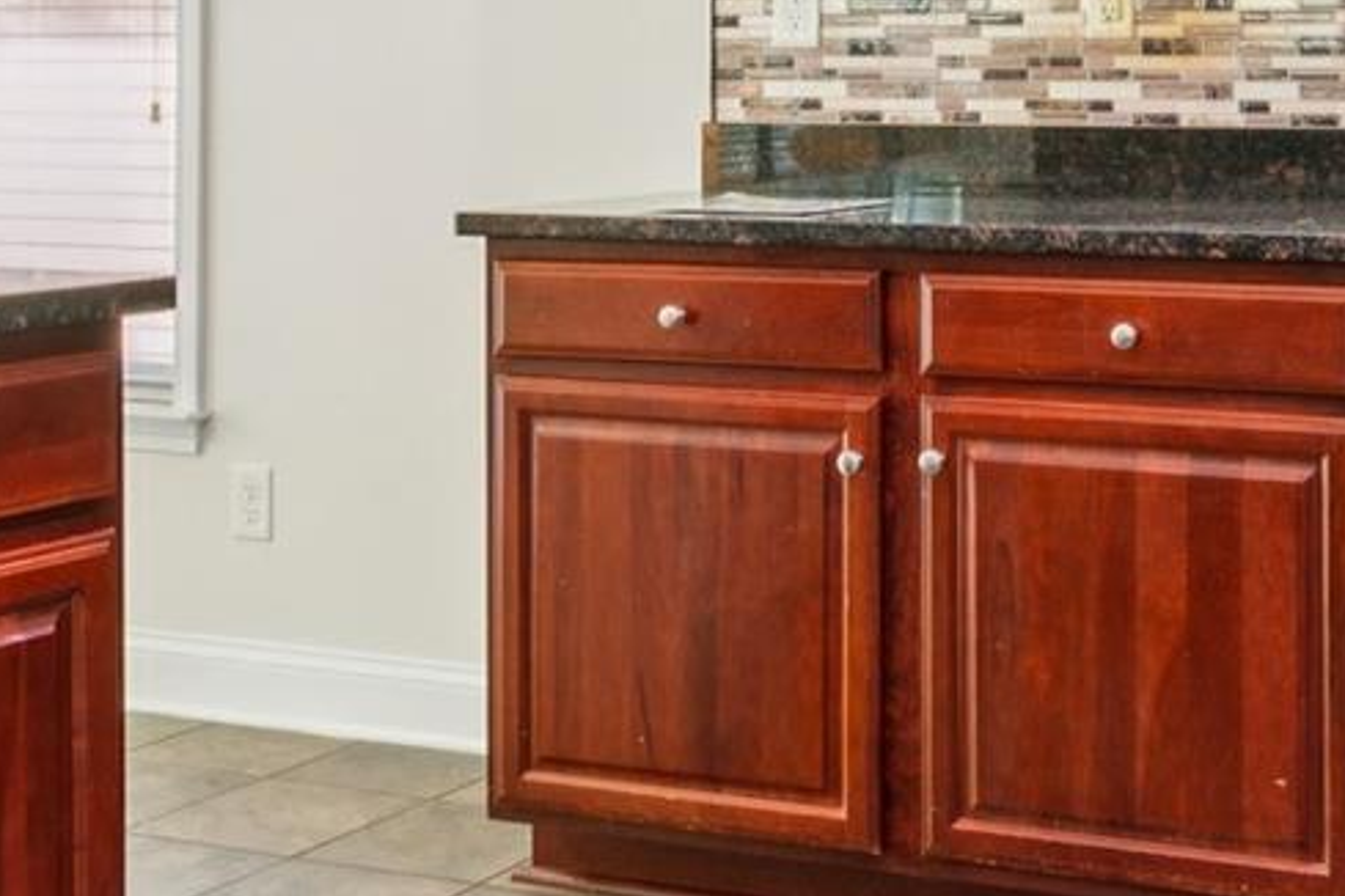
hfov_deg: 28.4
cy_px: 70
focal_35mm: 70
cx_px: 1084
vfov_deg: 19.2
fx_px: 2597
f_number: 13
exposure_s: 4
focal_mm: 16.6
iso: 200
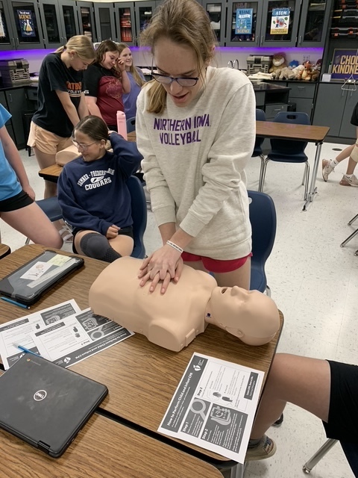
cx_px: 179
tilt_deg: -28.1
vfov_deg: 67.3
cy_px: 239
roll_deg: +0.7
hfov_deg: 53.1
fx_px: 359
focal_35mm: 26
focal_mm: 4.25
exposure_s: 1/60
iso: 125
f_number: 1.8
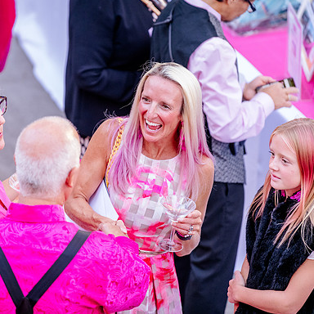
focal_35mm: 309
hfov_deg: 5.7
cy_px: 124
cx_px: 112
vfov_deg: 5.7
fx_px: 3171
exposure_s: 1/320
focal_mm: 200
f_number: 2.8
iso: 1600
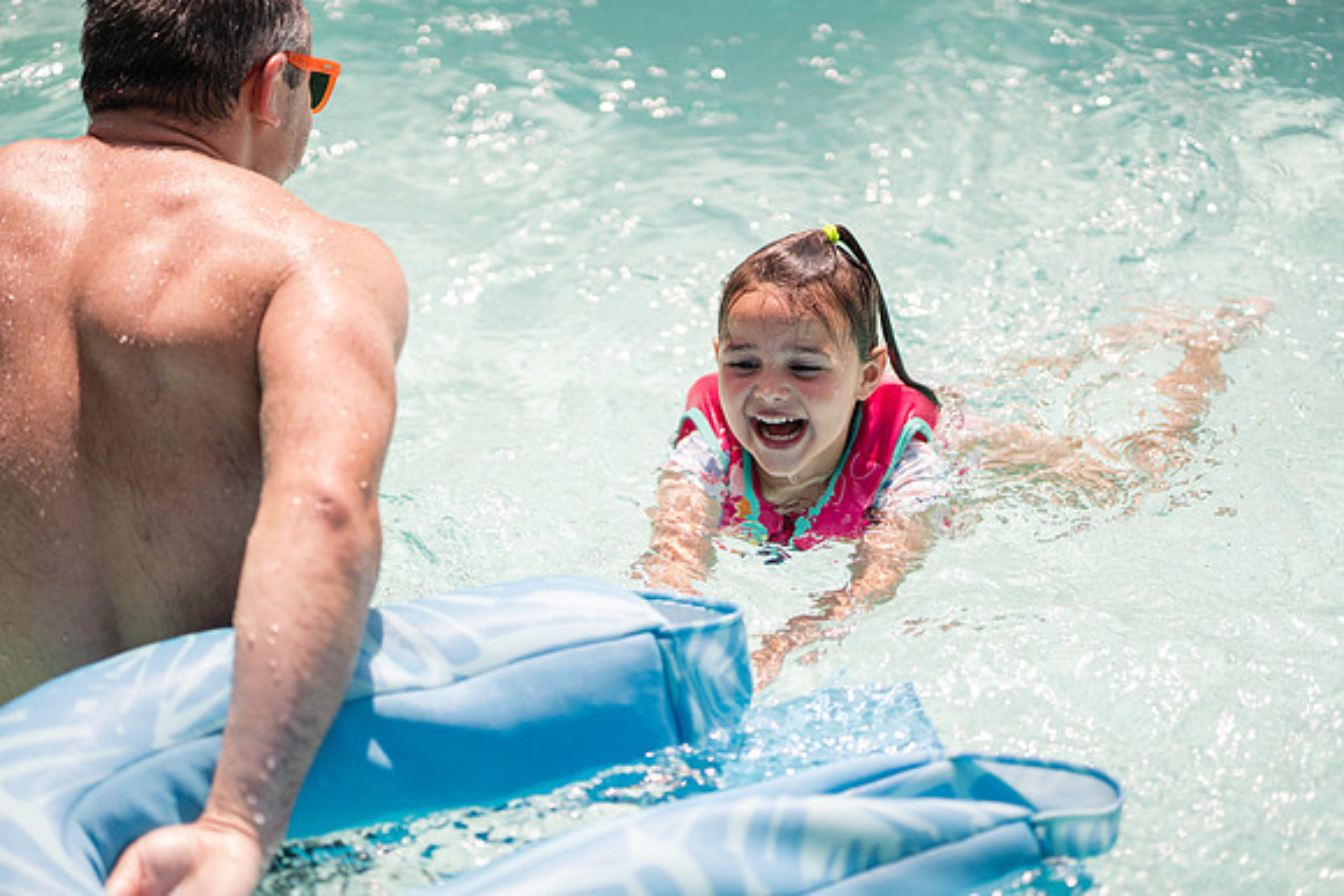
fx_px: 3174
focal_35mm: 85
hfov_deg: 23.9
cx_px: 672
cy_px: 448
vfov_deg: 16.1
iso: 200
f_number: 1.8
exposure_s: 1/6400
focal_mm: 85
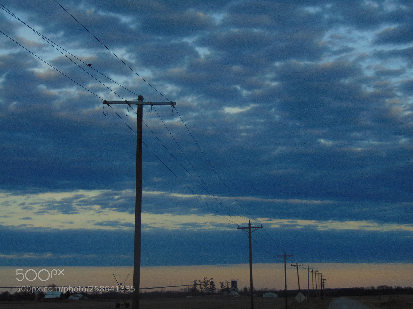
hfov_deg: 18.2
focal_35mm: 108
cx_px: 206
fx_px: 1289
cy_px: 154
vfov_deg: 13.7
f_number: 3.9
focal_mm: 19.4
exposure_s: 1/250
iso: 80
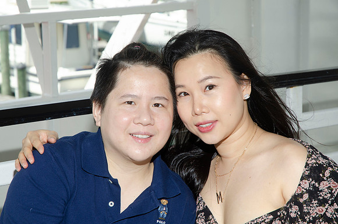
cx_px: 169
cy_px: 112
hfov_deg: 19.5
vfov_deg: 13.0
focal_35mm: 105
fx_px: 984
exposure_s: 1/250
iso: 200
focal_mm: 70
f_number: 8
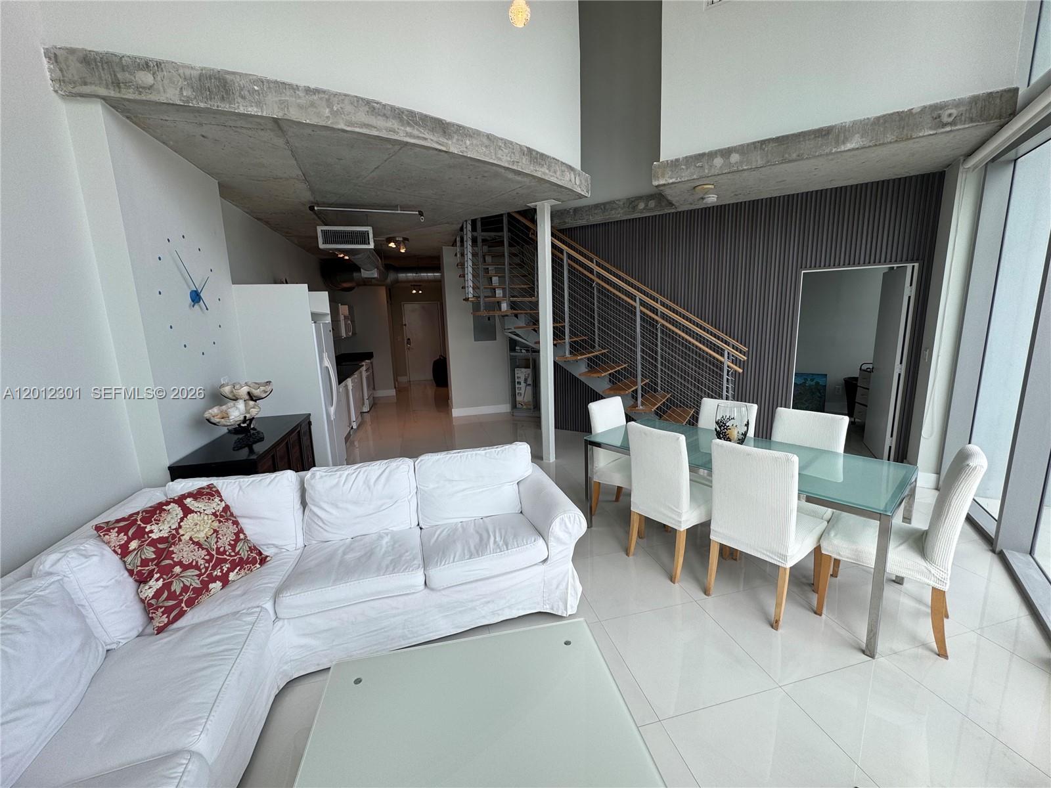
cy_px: 394
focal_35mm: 14
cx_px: 526
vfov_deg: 85.7
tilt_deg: -10.4
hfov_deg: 102.1
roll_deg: +2.0
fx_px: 425
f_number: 2.2
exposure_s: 1/261
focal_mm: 2.22
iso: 40
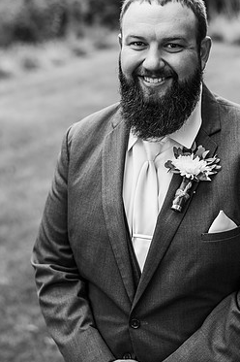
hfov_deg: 19.4
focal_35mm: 70
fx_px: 701
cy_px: 145
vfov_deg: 28.8
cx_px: 136
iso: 500
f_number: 2.8
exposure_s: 1/1000
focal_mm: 58
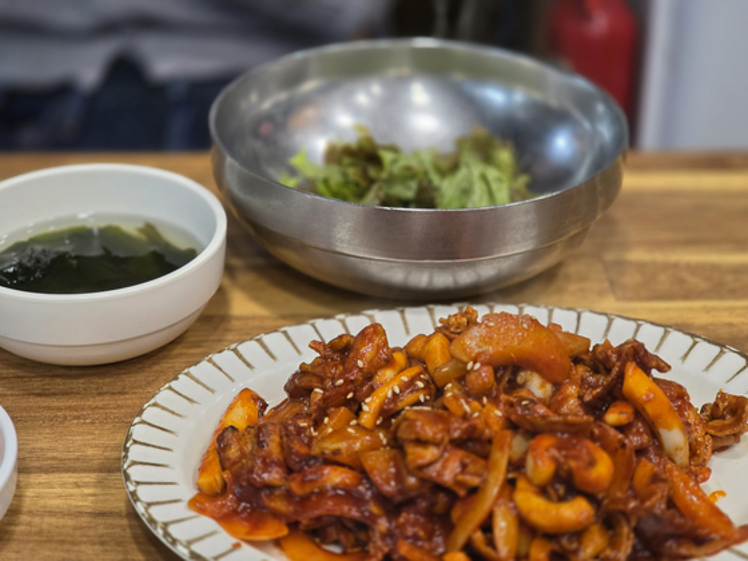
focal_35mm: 69
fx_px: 1491
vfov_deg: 21.3
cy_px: 280
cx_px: 374
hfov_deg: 28.2
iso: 320
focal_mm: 7.9
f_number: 2.4
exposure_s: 1/120
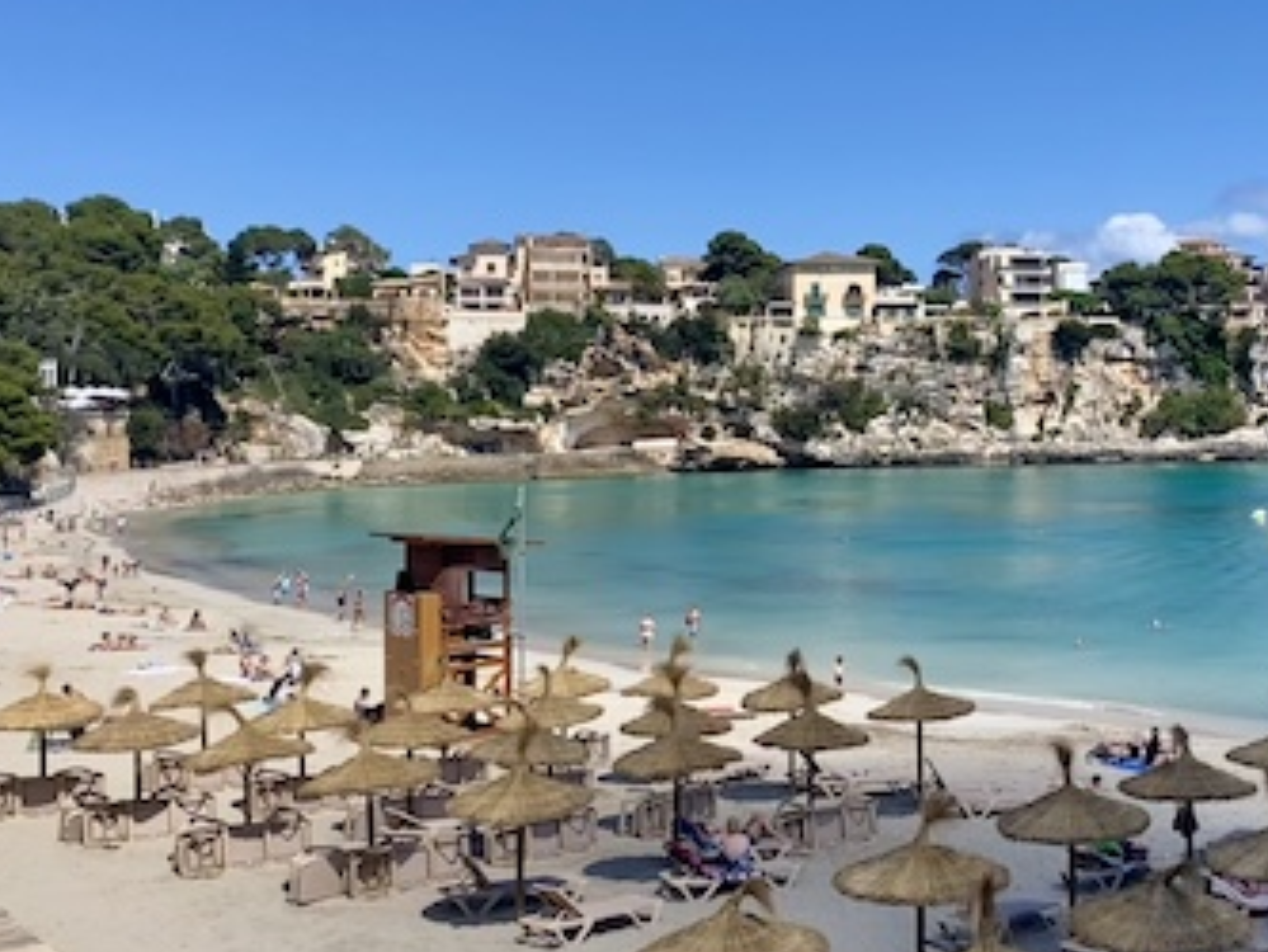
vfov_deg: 33.5
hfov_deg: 42.4
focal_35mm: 43
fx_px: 1576
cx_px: 963
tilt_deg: +2.8
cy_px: 387
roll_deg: +0.2
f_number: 1.8
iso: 32
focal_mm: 4.25
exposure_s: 1/3401
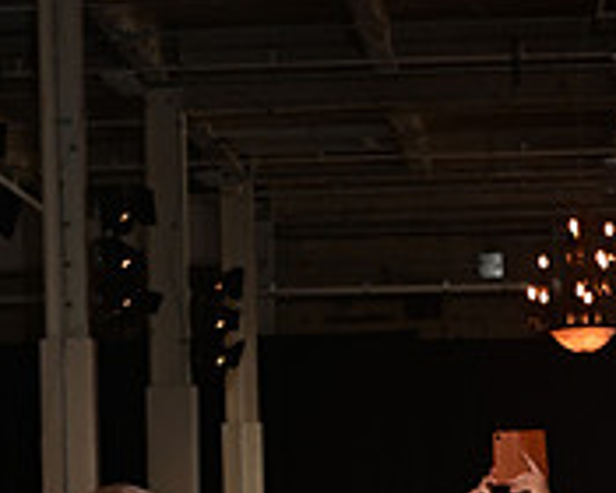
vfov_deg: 6.8
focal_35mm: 218
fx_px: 3974
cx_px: 18
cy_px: 1018
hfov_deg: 8.8
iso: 1000
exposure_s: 1/125
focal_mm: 70
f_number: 6.3
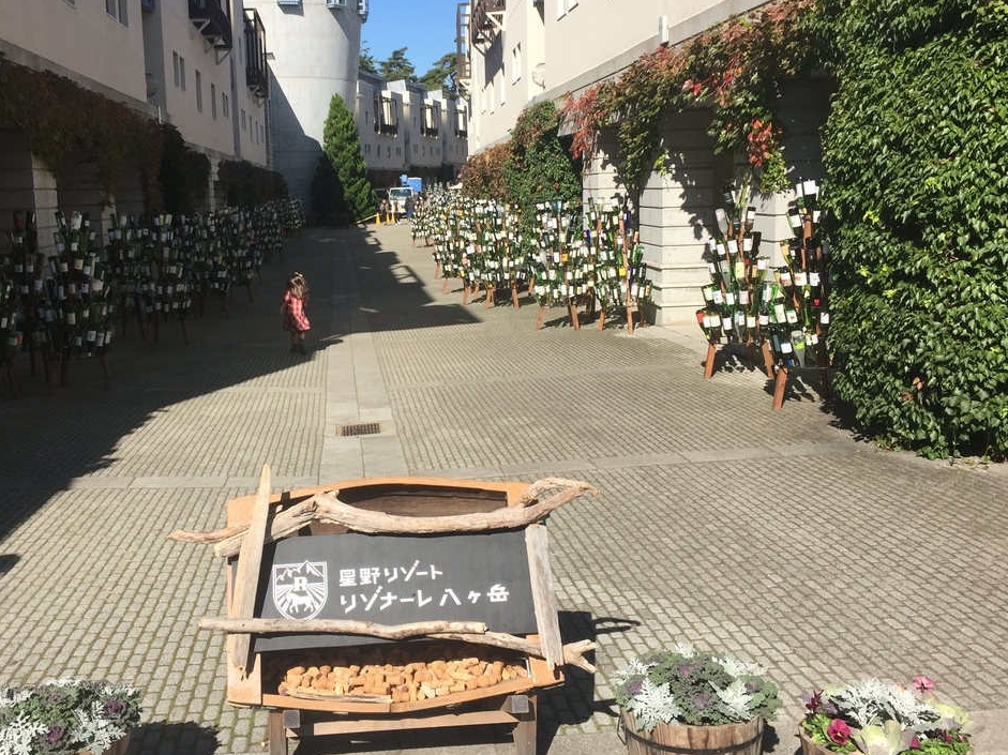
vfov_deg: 38.6
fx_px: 1077
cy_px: 333
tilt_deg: -5.6
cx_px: 400
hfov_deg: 49.8
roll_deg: +0.5
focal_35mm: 37
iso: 32
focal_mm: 4.15
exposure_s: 1/1980
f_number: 2.2
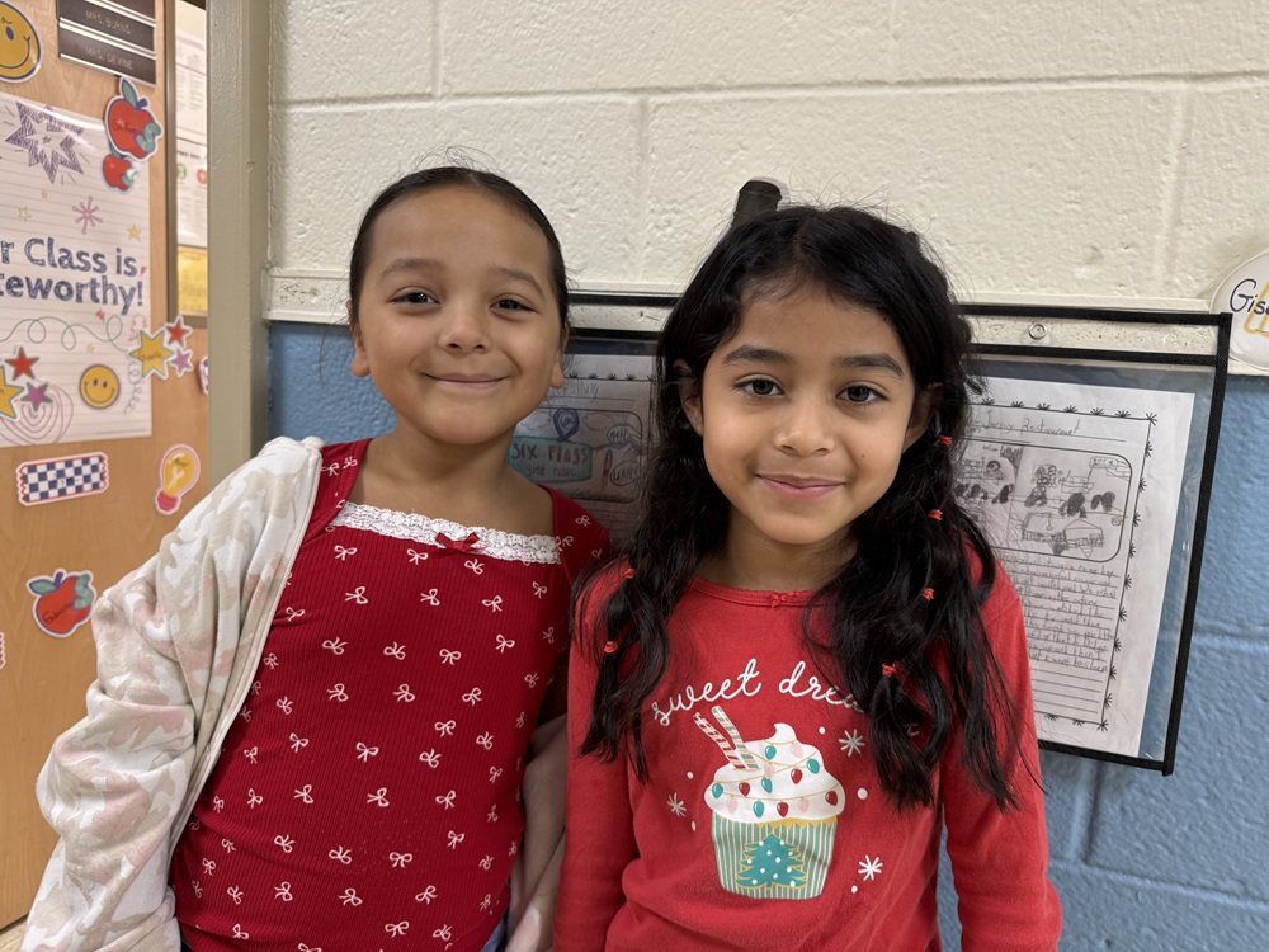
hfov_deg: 71.6
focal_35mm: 24
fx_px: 880
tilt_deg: -8.1
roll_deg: -2.7
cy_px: 476
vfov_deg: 56.8
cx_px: 634
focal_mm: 6.76
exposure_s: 1/60
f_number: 1.78
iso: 160
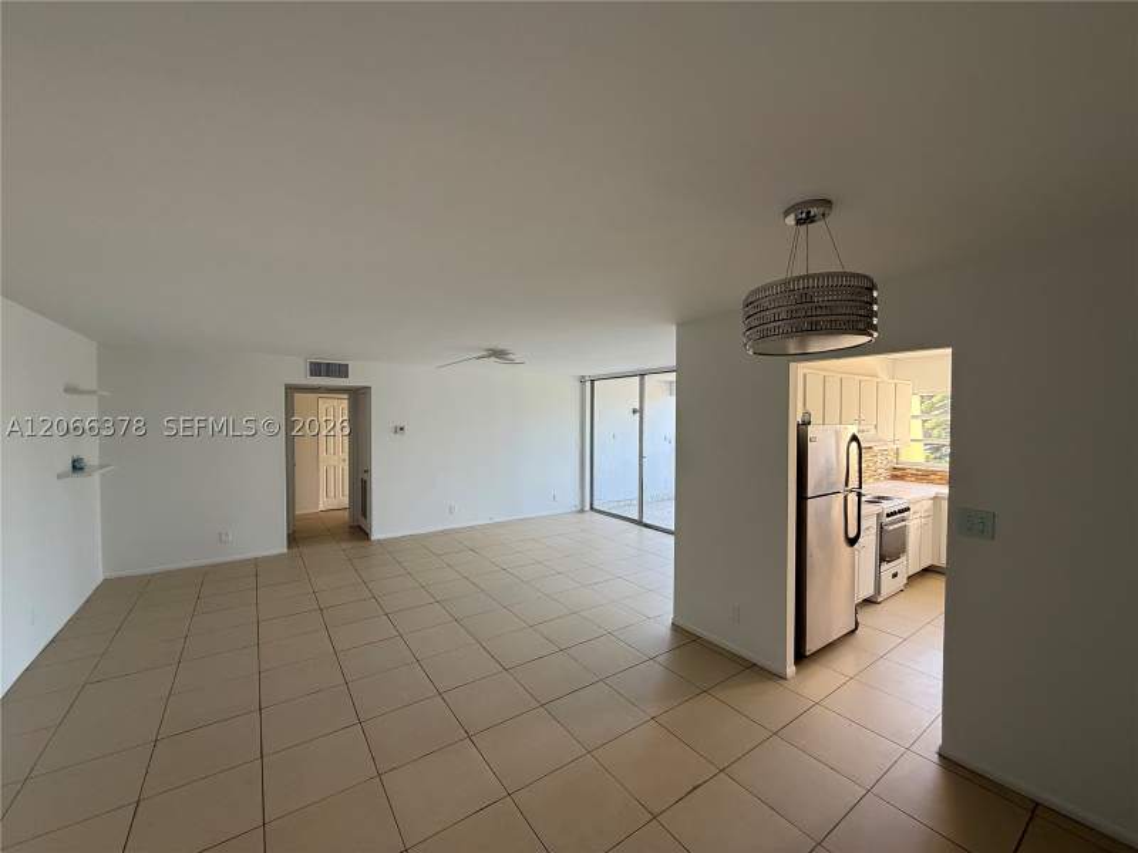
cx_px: 569
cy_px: 426
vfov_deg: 85.7
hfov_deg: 102.1
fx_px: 460
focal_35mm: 14
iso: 125
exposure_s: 1/99
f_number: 2.2
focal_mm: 2.22
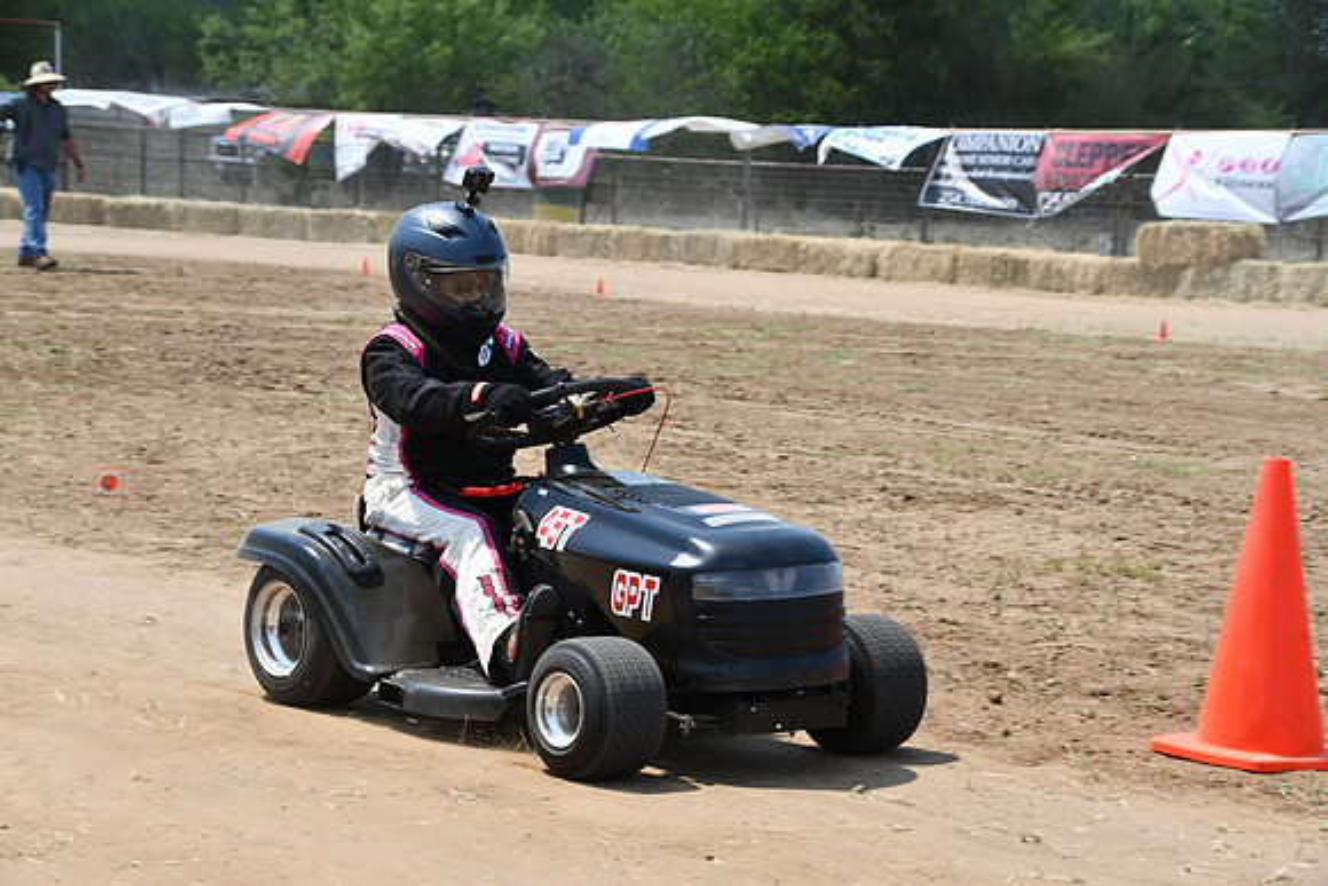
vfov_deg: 13.8
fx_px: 3653
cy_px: 443
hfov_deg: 20.6
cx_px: 664
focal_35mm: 99
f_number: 9
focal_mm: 66
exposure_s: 1/320
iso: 100
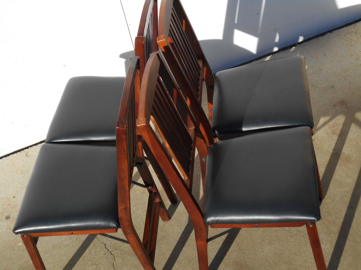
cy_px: 135
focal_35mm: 58
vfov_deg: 25.2
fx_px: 605
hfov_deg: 33.2
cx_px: 180
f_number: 4.9
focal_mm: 10
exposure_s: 1/400
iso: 80
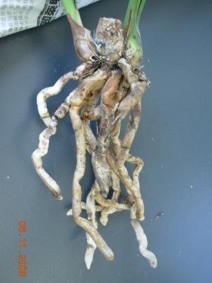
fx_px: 310
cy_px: 142
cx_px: 106
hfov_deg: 37.7
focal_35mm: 38
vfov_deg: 49.0
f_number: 2.9
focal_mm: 6.3
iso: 50
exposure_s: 1/5.3
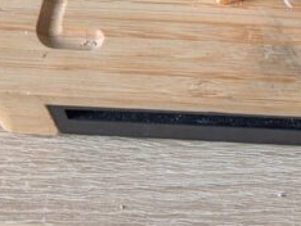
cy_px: -168
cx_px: 315
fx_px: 914
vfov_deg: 12.9
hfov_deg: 18.1
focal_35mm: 105
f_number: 1.68
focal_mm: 6.9
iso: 20
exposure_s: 1/23.8
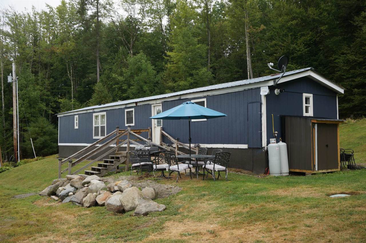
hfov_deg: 51.3
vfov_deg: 35.4
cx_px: 183
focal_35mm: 38
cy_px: 122
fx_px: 381
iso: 100
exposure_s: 1/200
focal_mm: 25
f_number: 5.6
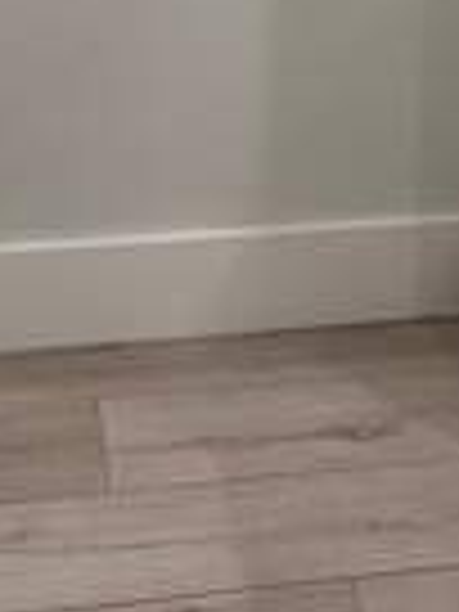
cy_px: -536
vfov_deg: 14.1
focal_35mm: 122
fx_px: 2157
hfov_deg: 12.0
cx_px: 459
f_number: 1.5
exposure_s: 1/120
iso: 40
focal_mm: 5.7
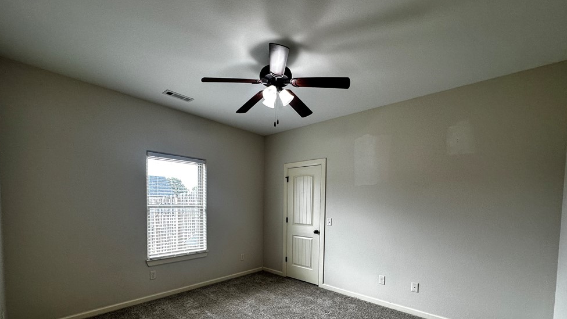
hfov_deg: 99.3
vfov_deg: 65.0
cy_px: 217
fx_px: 241
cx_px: 274
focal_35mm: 16
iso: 100
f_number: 2.2
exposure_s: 1/120
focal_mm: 2.22
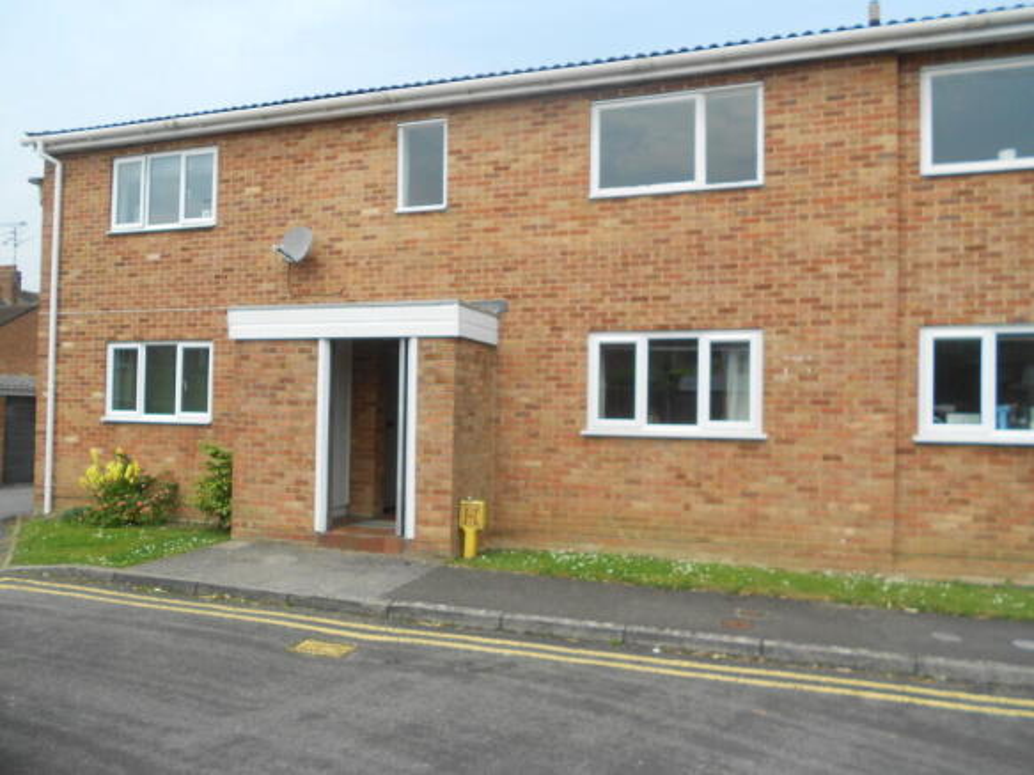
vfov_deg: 53.0
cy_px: 388
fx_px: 776
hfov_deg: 67.3
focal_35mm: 26
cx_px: 517
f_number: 3.2
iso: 80
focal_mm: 4.6
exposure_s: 1/640
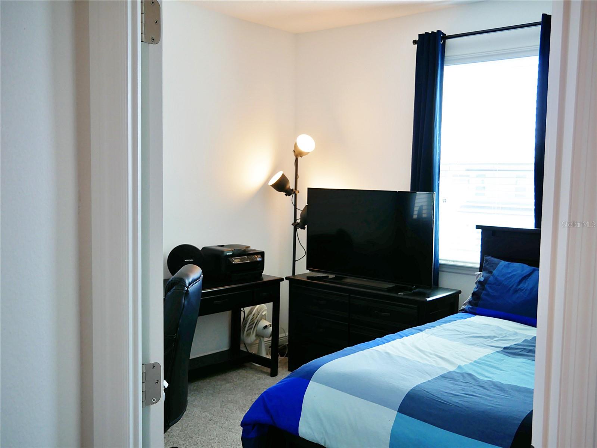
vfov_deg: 39.7
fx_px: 621
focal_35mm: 36
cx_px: 298
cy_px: 224
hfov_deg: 51.3
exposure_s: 1/60
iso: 250
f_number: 3.9
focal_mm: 18
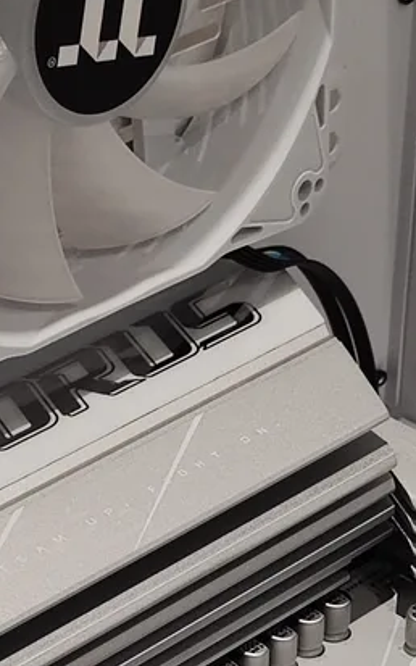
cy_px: 645
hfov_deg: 17.6
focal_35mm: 74
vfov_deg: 26.5
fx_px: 1343
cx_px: 190
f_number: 1.88
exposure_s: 1/100
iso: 155
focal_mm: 5.59
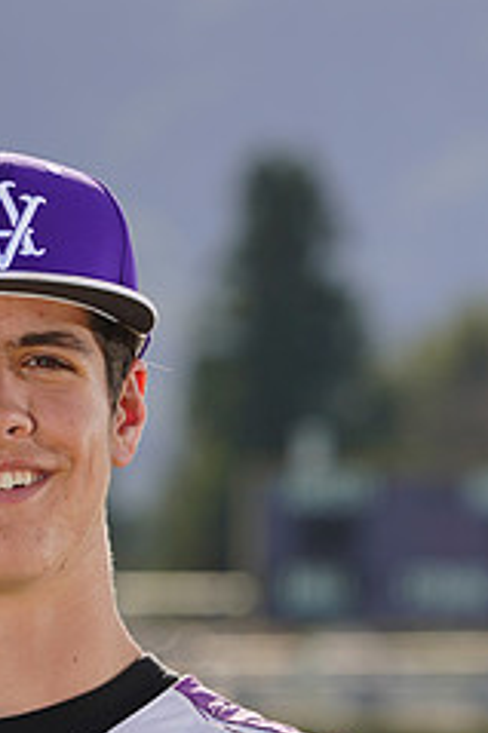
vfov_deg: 3.3
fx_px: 12807
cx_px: -75
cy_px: 804
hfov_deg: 2.2
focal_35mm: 629
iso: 100
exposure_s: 1/250
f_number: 9
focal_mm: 259
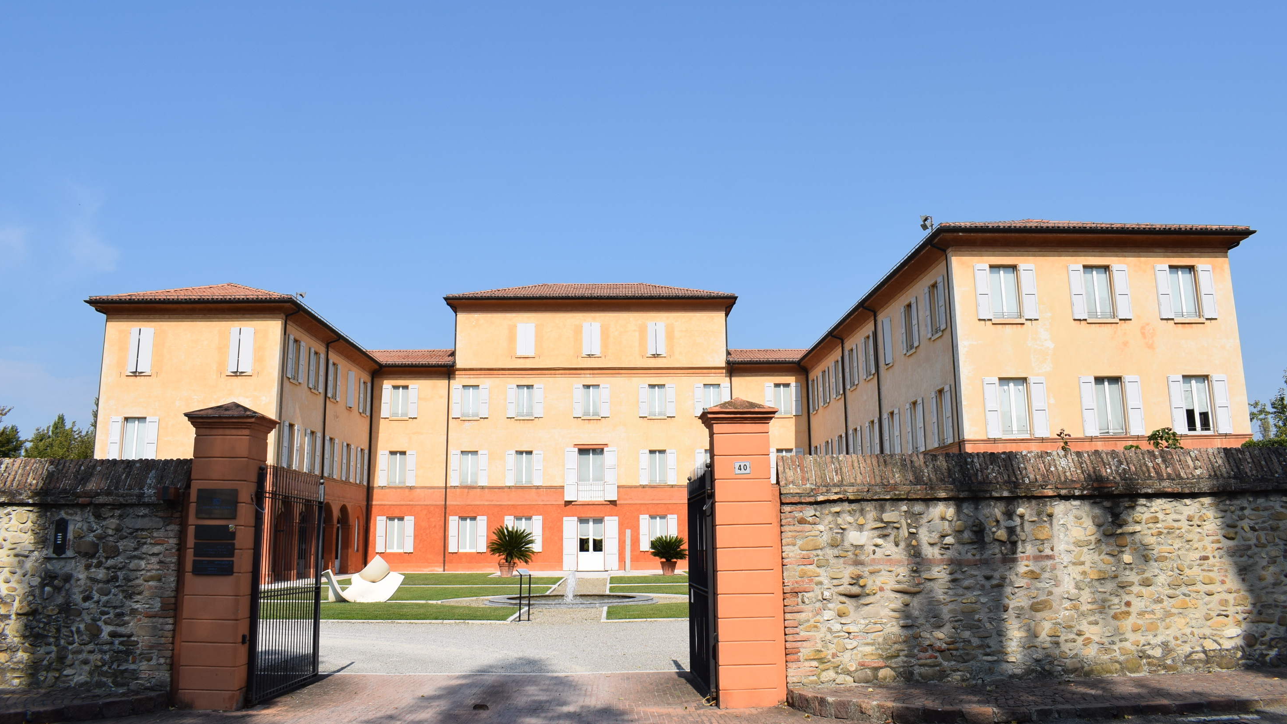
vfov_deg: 40.1
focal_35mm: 29
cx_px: 651
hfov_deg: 66.1
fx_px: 990
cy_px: 316
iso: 200
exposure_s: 1/500
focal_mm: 18
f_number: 11
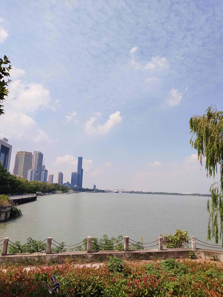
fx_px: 137
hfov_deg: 78.1
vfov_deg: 94.5
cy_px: 148
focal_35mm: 16
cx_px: 112
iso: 100
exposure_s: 1/1239
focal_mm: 1.68
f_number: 1.9
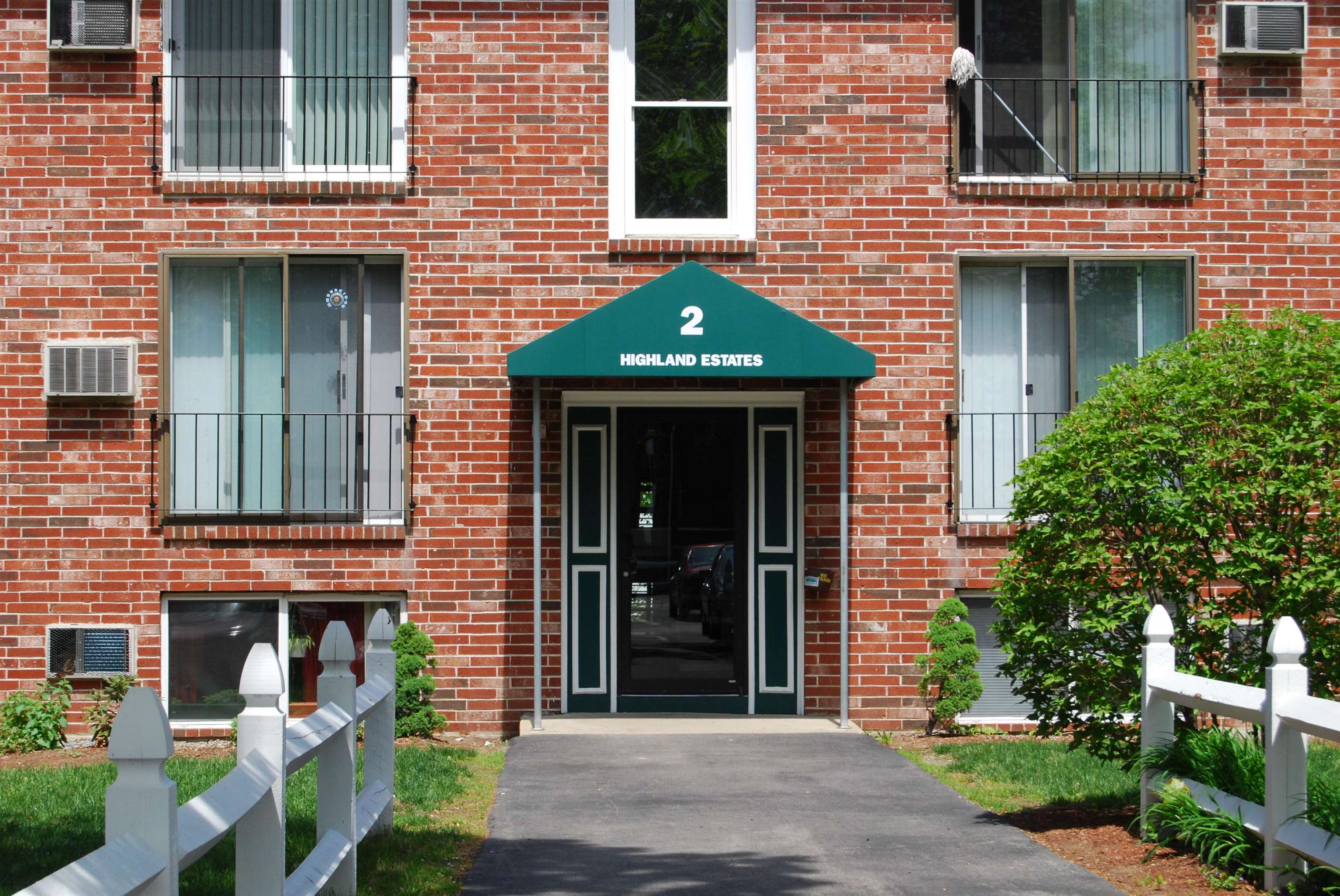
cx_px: 670
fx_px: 3074
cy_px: 448
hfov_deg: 24.6
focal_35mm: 82
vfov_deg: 16.6
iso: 400
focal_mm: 55
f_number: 10
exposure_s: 1/400
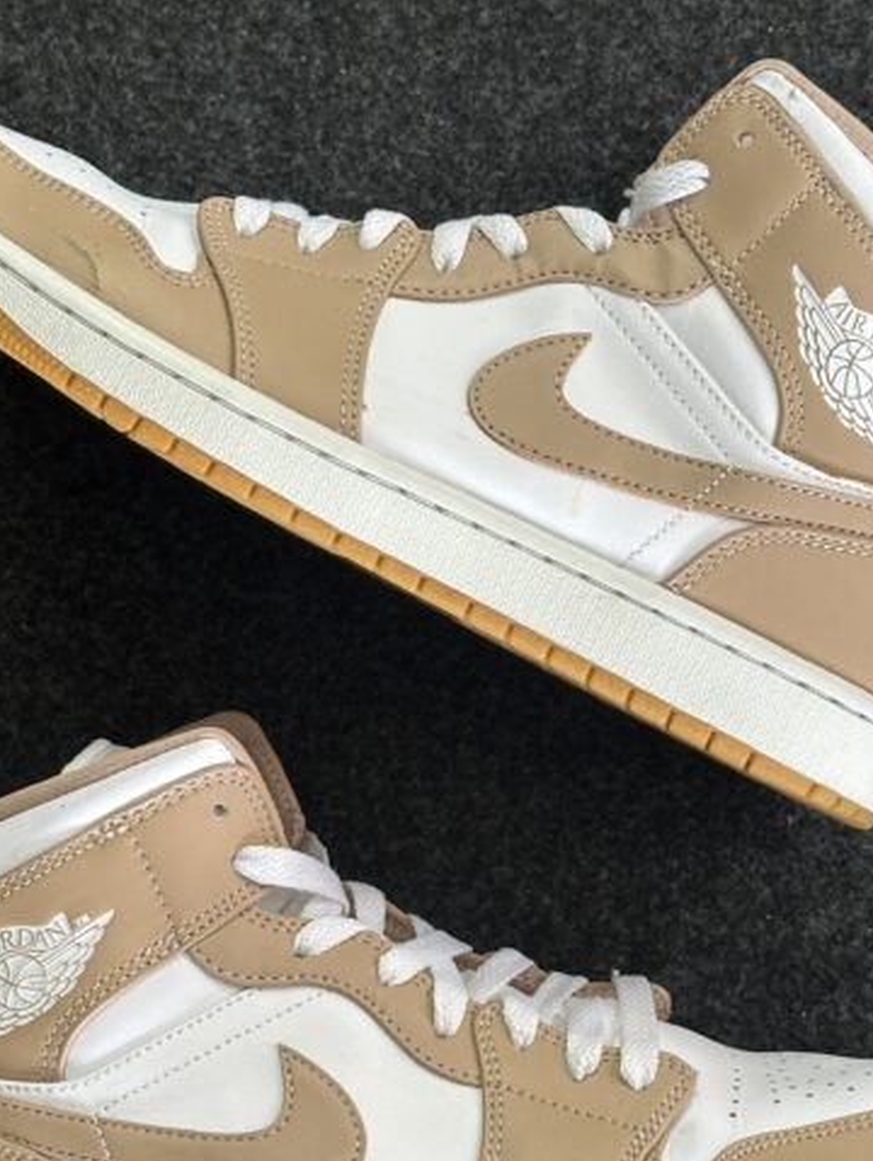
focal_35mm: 80
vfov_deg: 24.3
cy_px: 753
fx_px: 2687
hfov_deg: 18.5
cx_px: 446
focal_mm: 6.86
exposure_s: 1/50
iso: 80
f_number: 1.78
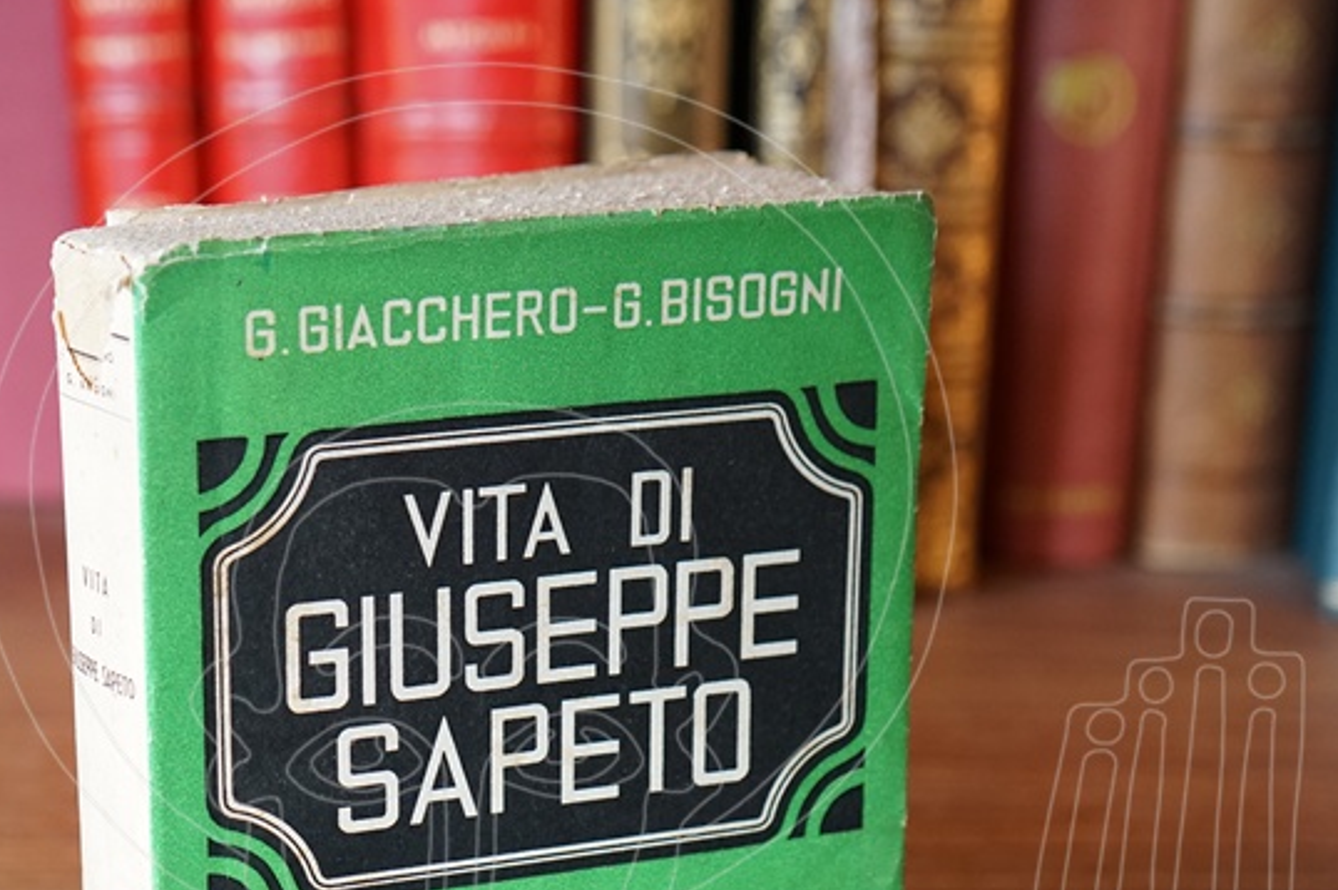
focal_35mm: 93
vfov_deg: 14.6
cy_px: 762
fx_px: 3454
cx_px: 448
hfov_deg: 21.8
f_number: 4
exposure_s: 1/160
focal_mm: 50
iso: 1600
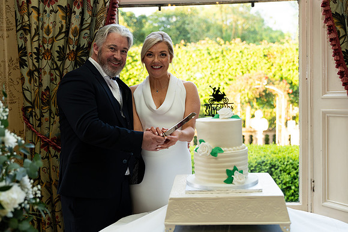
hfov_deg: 44.5
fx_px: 425
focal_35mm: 44
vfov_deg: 30.5
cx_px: 174
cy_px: 116
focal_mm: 44
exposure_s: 1/200
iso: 800
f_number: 2.8
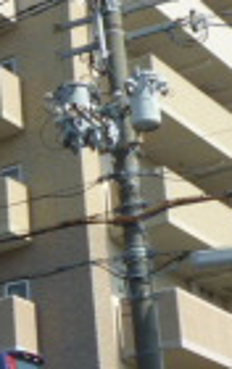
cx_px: -200
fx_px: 1219
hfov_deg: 10.2
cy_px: 250
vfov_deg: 17.2
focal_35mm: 121
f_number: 4
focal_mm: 4.4
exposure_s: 1/500
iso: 100
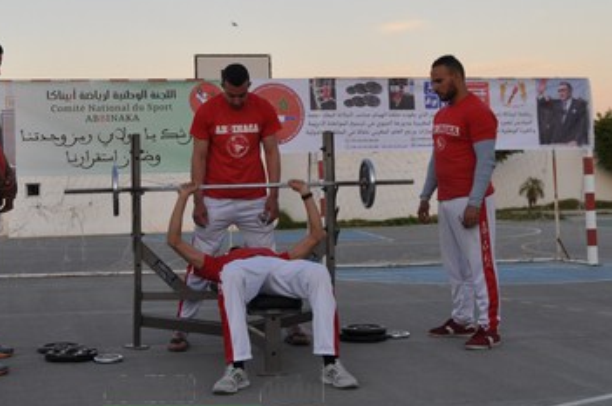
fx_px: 1068
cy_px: 142
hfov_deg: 31.8
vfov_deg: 21.5
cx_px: 214
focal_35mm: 63
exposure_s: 1/125
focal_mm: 23
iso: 250
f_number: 5.6
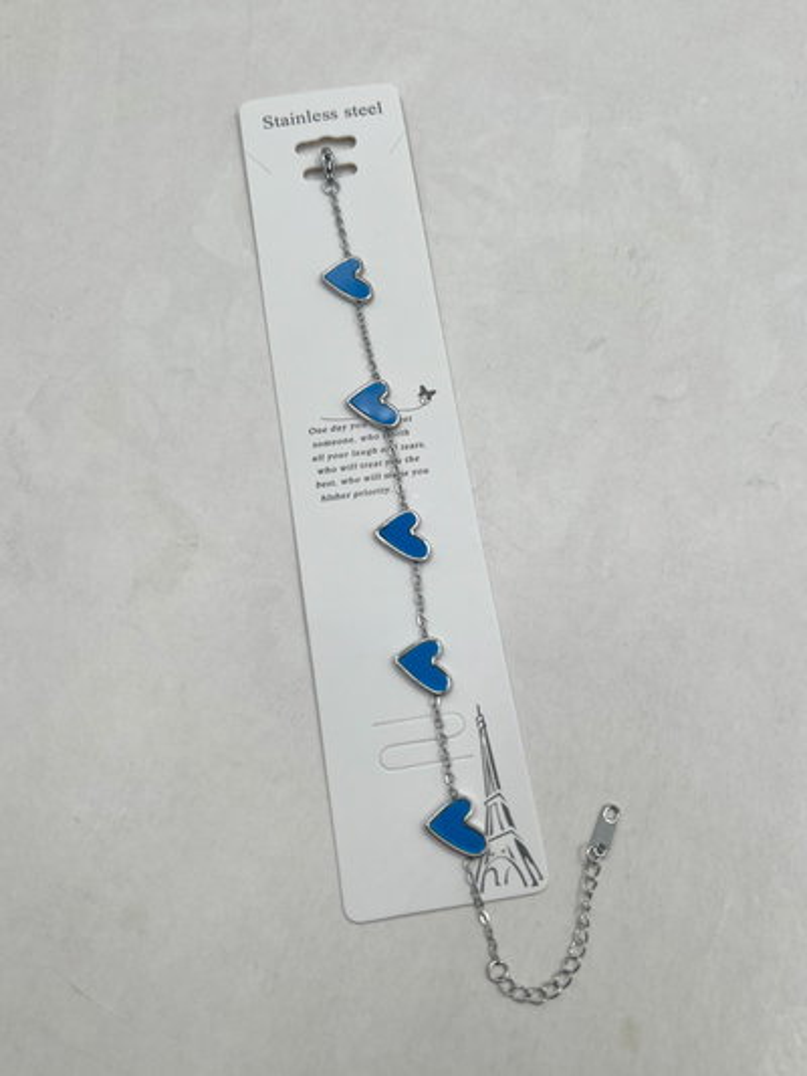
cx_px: 404
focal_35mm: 26
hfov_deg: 53.1
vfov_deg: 67.3
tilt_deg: -72.1
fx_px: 808
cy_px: 538
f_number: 1.5
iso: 50
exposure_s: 1/1147
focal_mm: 5.7
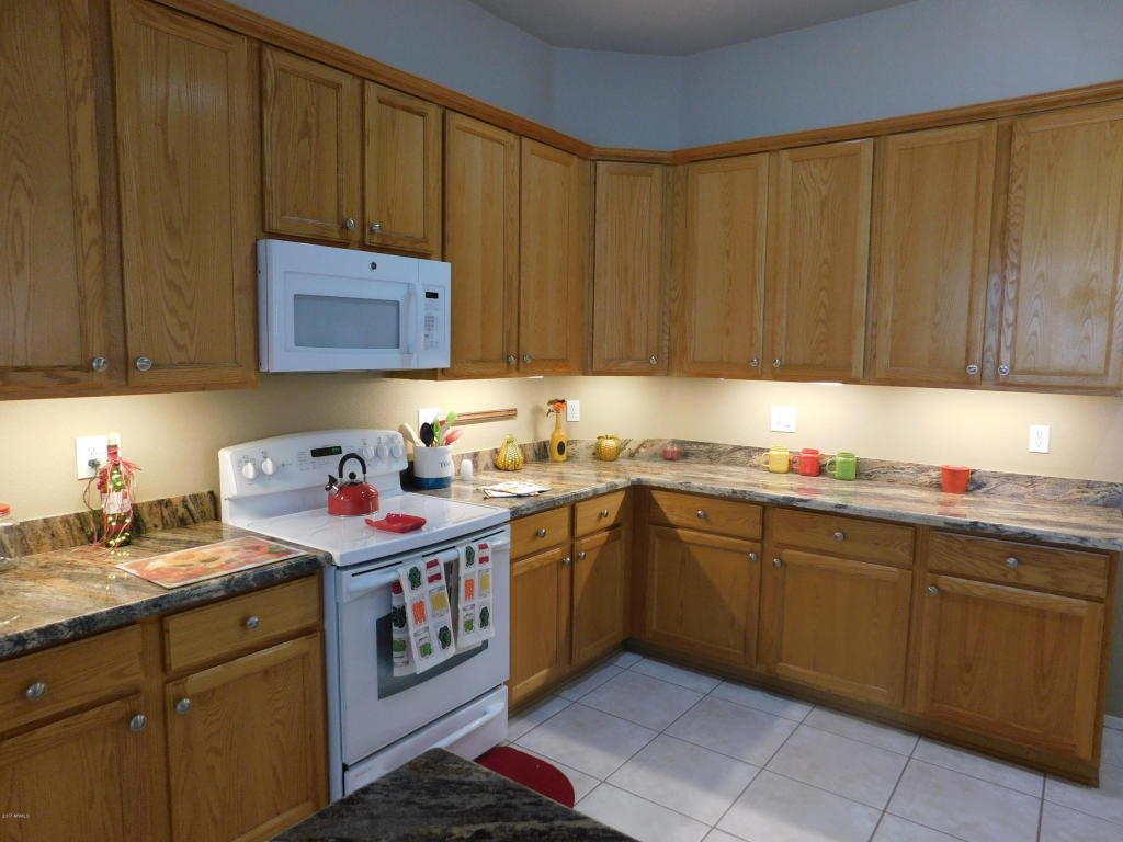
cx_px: 562
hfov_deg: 73.9
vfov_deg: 58.9
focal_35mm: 23
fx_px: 746
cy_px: 421
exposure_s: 1/30
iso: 220
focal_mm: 4
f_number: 3
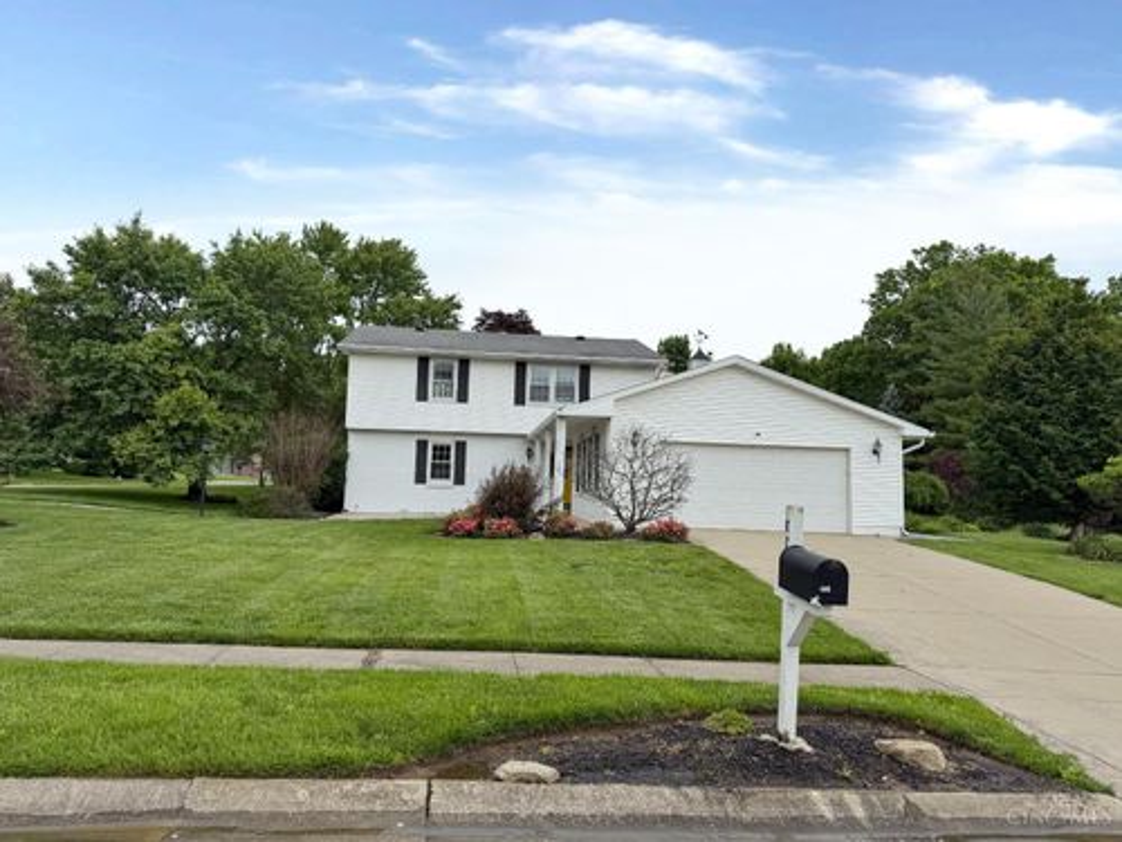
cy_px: 421
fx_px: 778
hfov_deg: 71.6
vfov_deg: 56.8
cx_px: 561
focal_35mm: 24
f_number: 1.78
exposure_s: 1/1770
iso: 80
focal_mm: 6.76
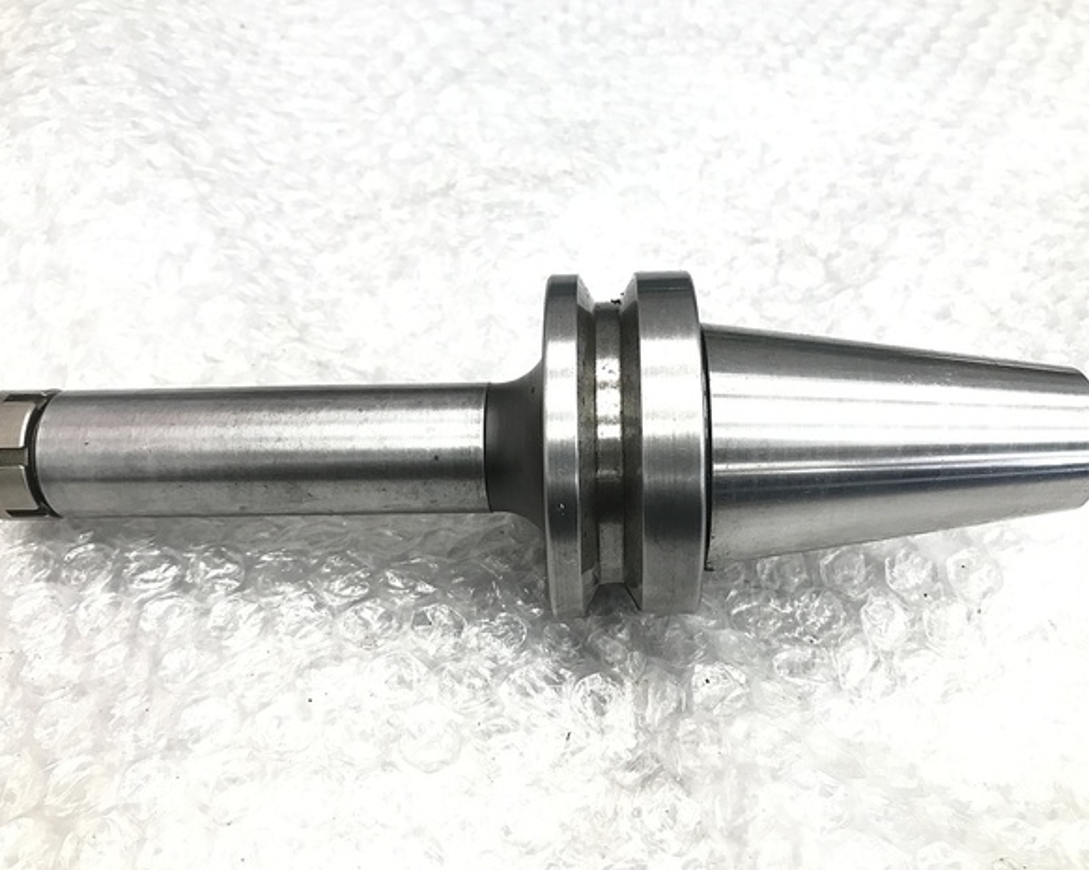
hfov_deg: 58.8
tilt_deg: -50.5
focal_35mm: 30
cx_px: 540
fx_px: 967
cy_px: 433
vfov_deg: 48.5
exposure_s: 1/20
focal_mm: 3.99
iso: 40
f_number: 1.8
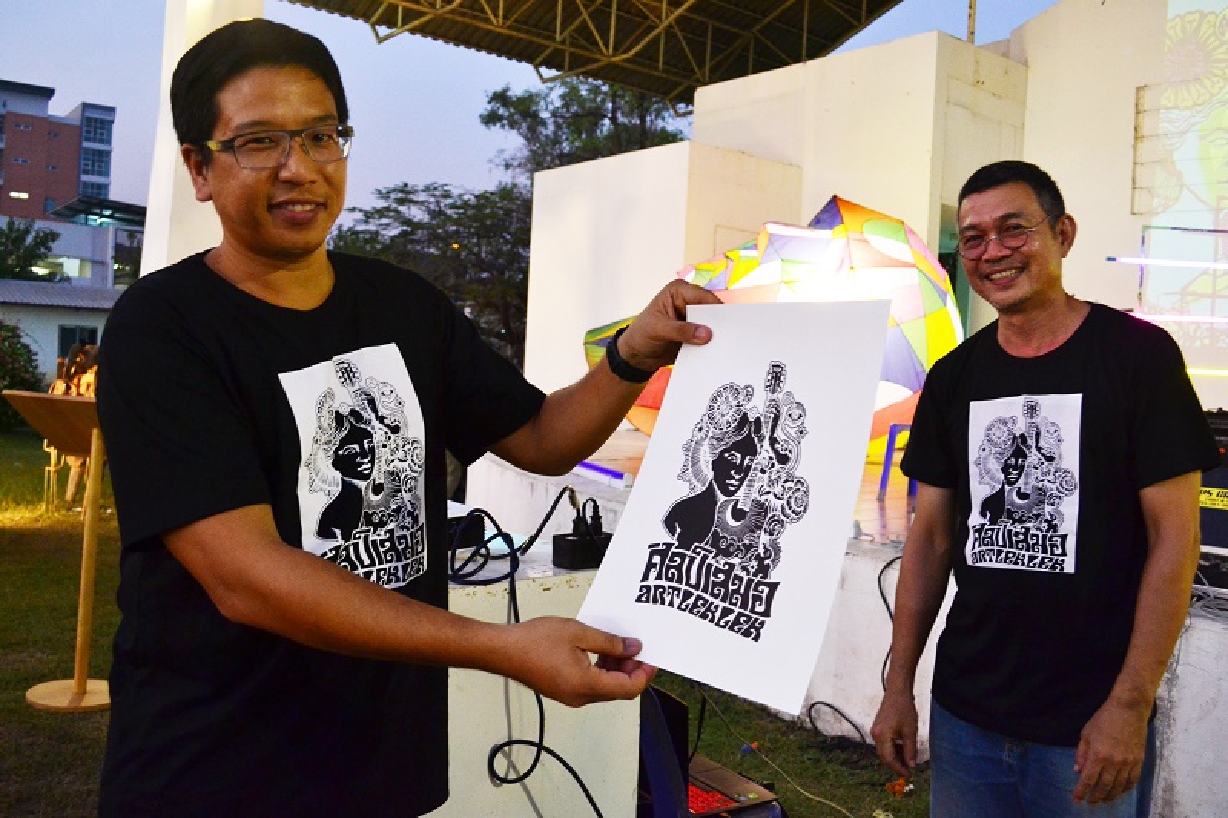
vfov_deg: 40.0
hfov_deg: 57.2
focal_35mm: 33
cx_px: 614
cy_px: 409
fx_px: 1125
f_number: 5
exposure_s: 1/30
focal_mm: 22
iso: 1250
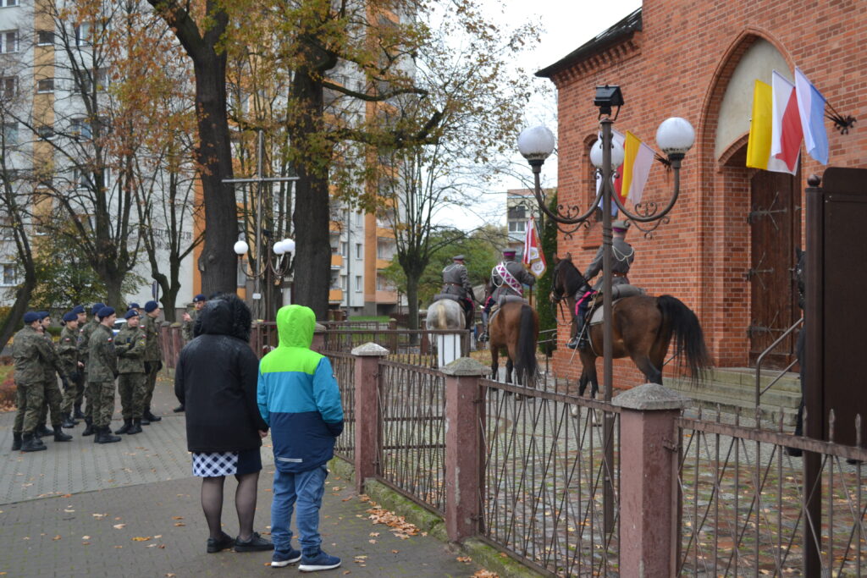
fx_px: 1048
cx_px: 434
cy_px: 289
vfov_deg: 30.9
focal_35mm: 44
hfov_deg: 45.0
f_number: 5
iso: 400
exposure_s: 1/100
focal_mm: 29
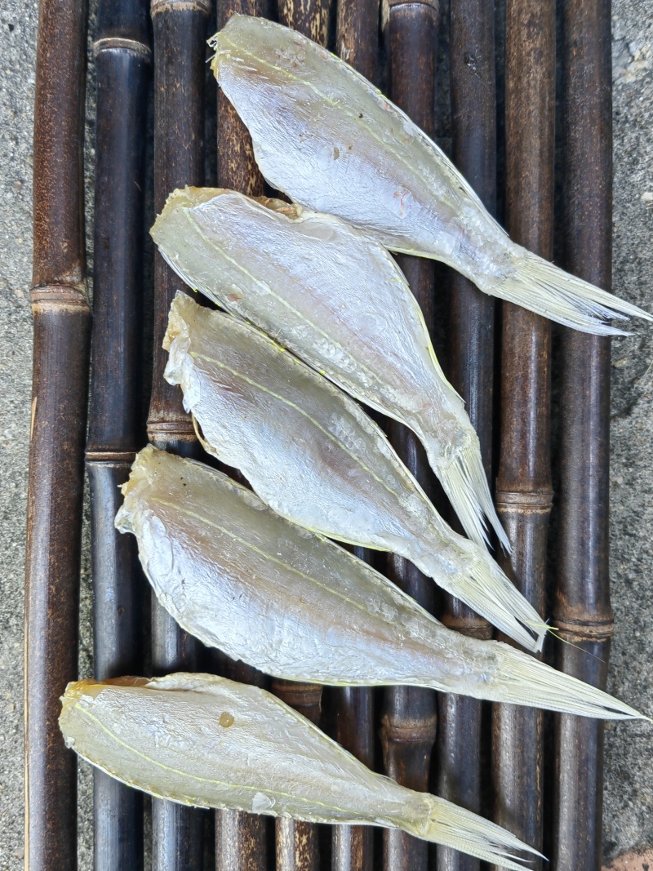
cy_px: 436
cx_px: 326
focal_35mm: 27
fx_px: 679
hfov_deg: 51.3
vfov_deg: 65.3
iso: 50
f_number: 1.8
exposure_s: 1/107
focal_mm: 5.54
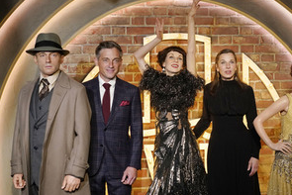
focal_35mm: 58
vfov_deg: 23.4
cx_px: 190
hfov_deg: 34.2
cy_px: 87
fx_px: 471
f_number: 4
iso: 2000
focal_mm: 38
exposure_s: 1/100
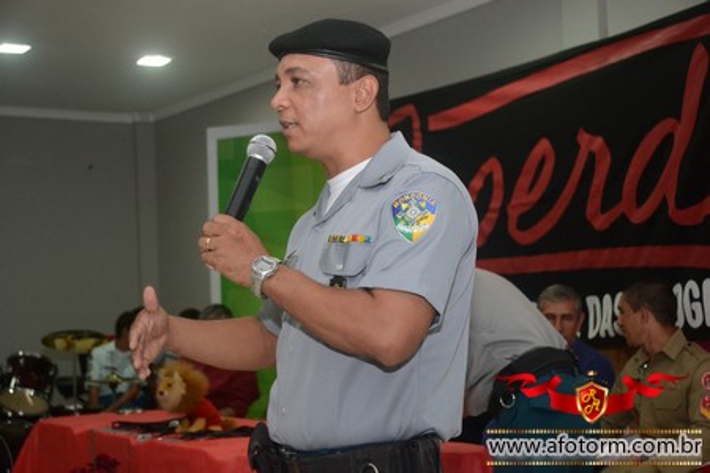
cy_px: 236
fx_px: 1183
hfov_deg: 33.4
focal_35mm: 60
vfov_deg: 22.6
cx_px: 355
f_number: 4.5
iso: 1600
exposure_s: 1/125
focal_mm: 40
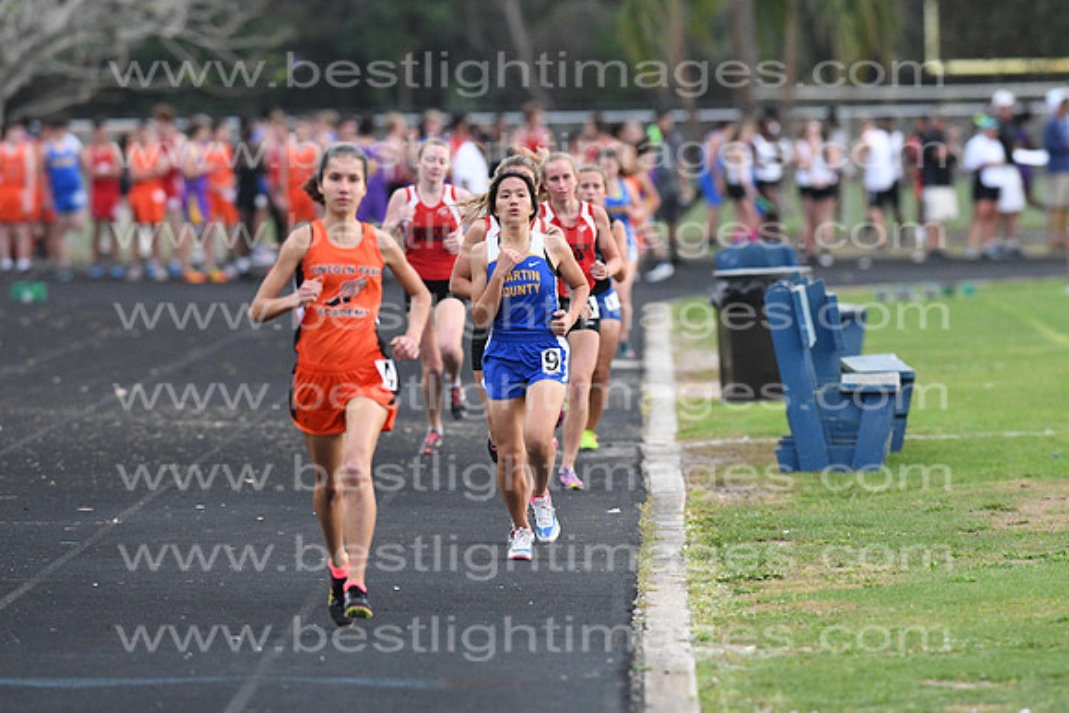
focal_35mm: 450
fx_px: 13365
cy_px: 356
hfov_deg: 4.6
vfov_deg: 3.1
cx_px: 534
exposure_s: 1/1600
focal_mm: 300
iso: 3200
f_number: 4
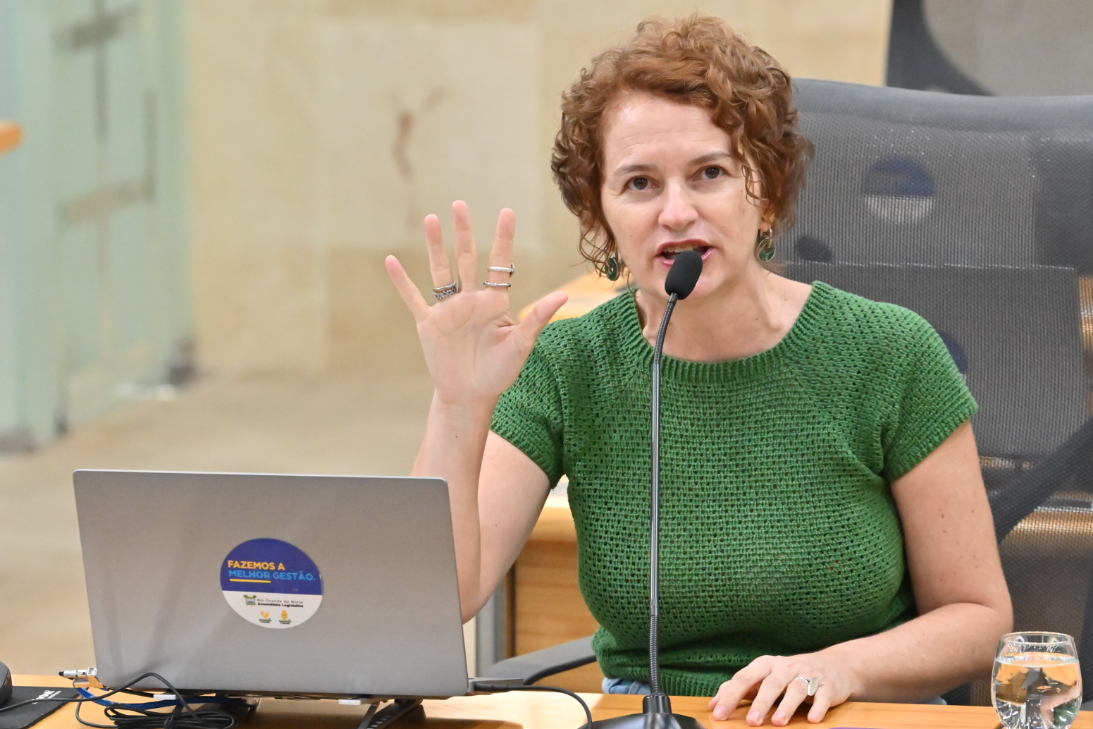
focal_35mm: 258
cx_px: 569
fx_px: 7833
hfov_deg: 8.0
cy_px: 364
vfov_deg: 5.3
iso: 5000
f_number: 5.6
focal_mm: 165
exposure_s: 1/200
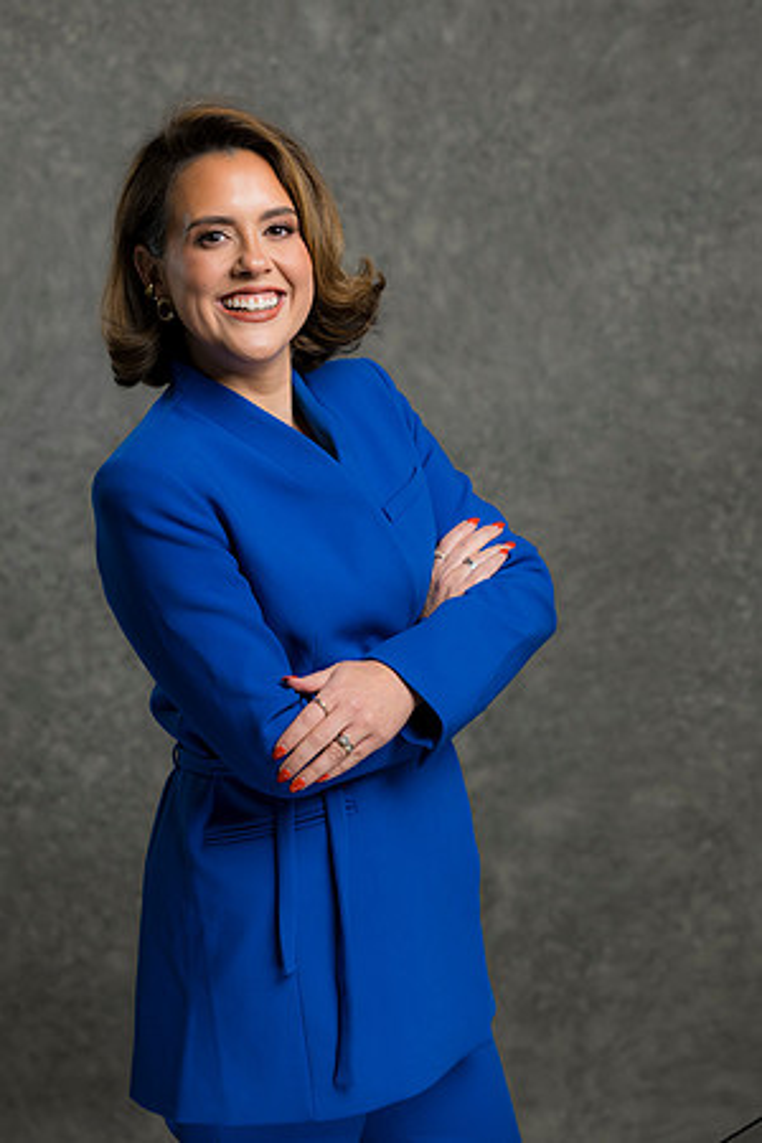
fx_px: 2699
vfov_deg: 23.9
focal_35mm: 85
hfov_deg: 16.1
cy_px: 572
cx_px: 381
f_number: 5
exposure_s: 1/200
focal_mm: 85
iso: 125
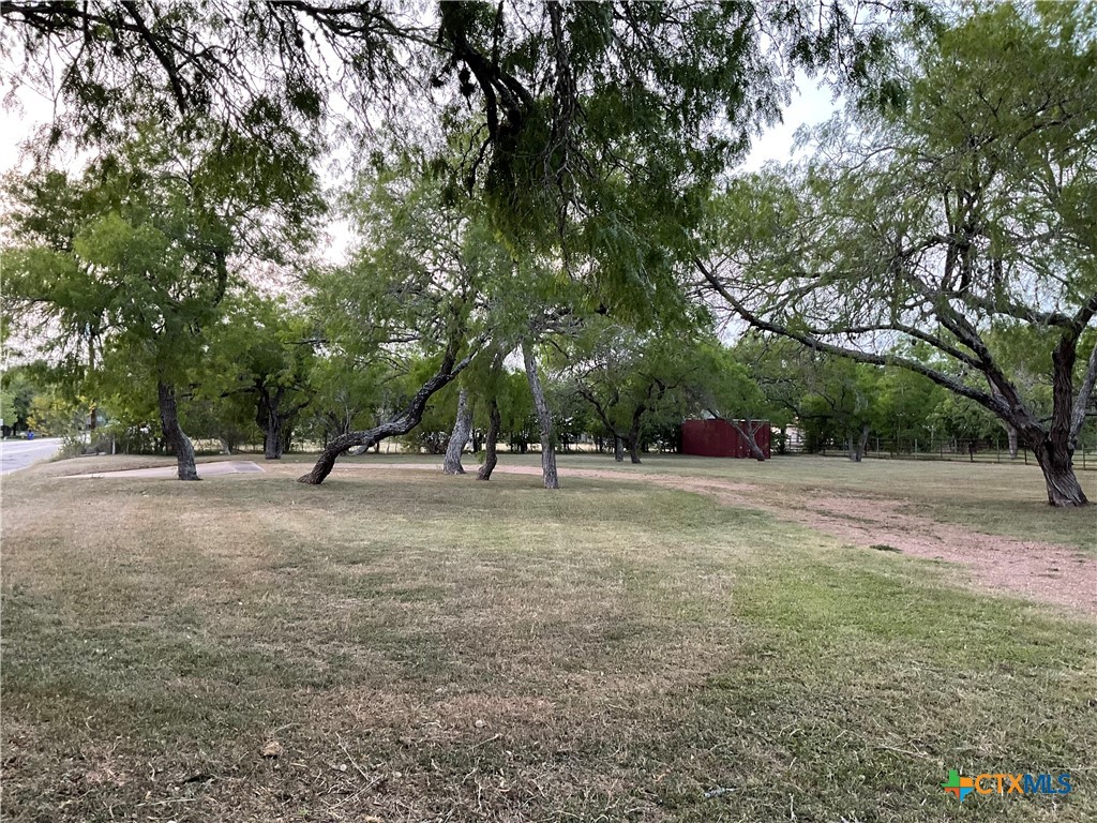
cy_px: 412
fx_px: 919
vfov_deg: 48.2
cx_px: 548
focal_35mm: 29
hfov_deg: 61.7
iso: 125
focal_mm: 3
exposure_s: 1/60
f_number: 1.8
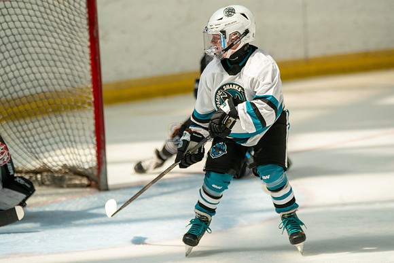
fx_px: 3142
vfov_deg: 4.8
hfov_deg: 7.2
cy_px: 112
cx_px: 197
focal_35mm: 287
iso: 1600
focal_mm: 234
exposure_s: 1/6400
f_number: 3.2
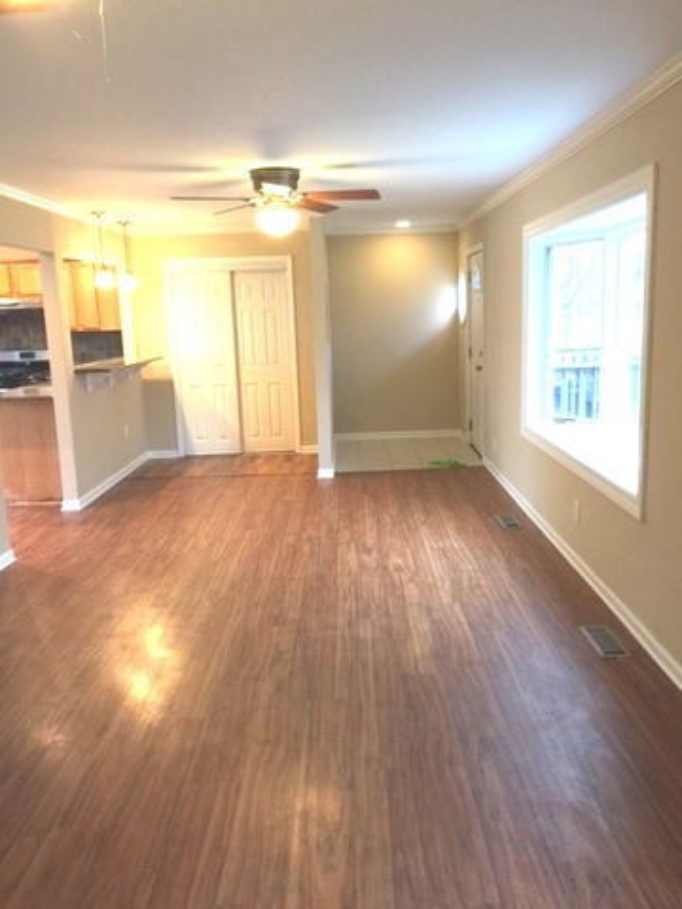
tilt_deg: -10.6
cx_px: 341
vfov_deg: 61.7
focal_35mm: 29
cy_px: 454
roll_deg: +2.1
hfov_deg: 48.2
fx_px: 762
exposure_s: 1/15
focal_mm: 4.15
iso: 64
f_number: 2.2
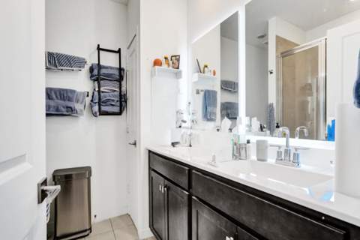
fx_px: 160
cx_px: 180
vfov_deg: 73.7
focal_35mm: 16
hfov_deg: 96.7
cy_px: 120
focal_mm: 16
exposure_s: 1/200
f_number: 5
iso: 1000
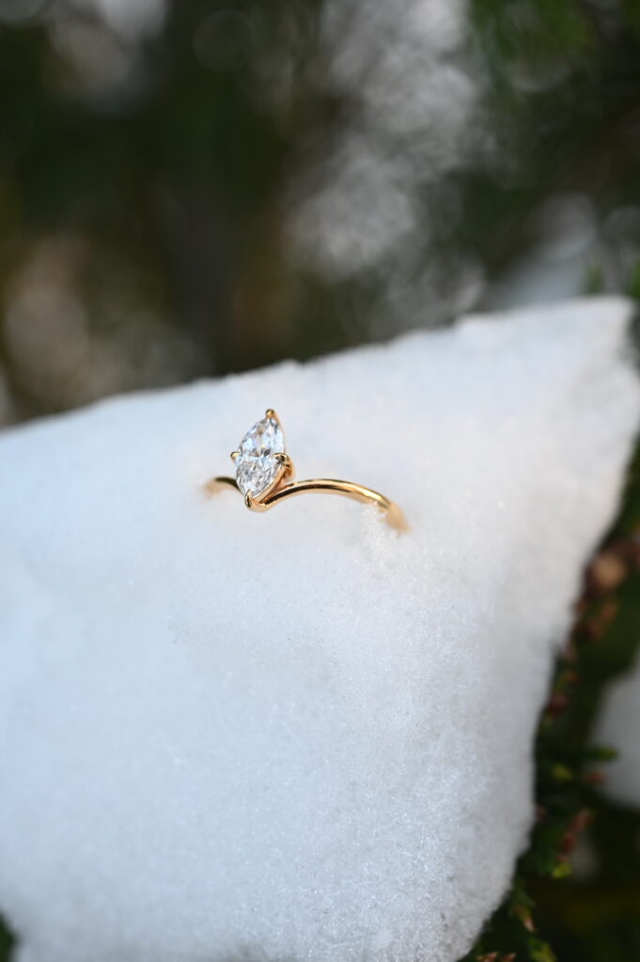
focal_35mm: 50
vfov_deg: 39.6
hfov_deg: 26.9
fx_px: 1335
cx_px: 320
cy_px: 481
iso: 400
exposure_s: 1/80
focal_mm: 50
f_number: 8
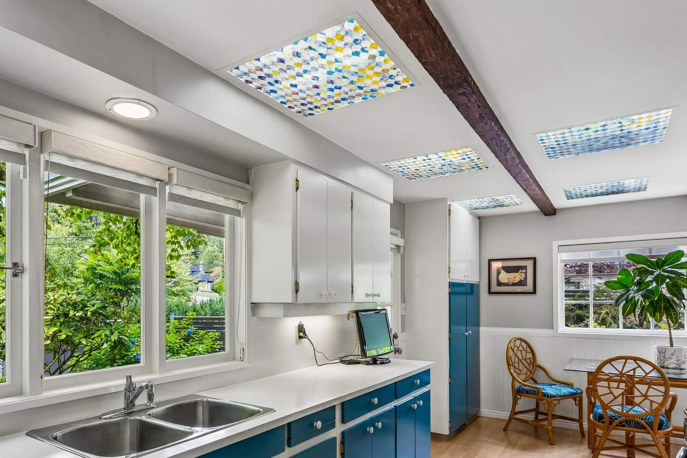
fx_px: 439
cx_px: 285
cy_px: 308
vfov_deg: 53.9
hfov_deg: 75.5
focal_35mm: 23
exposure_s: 1/13
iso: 400
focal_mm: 16
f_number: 10
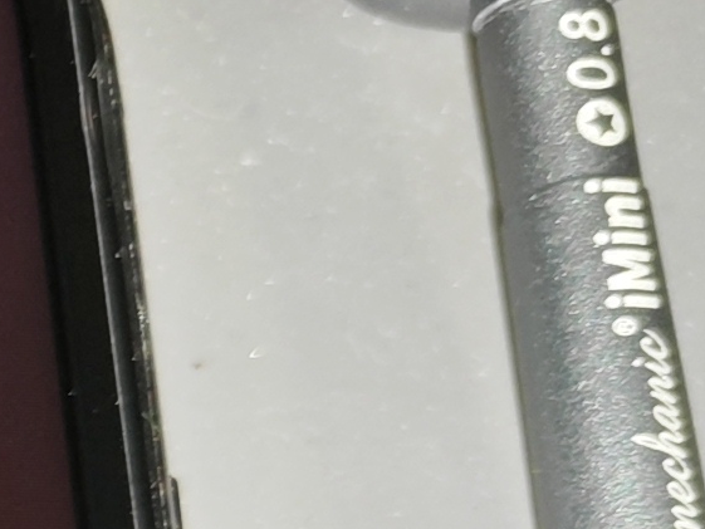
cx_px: -1514
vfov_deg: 8.2
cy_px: 1225
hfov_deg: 9.1
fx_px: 3422
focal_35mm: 168
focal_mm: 5.43
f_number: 1.8
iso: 200
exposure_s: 1/50
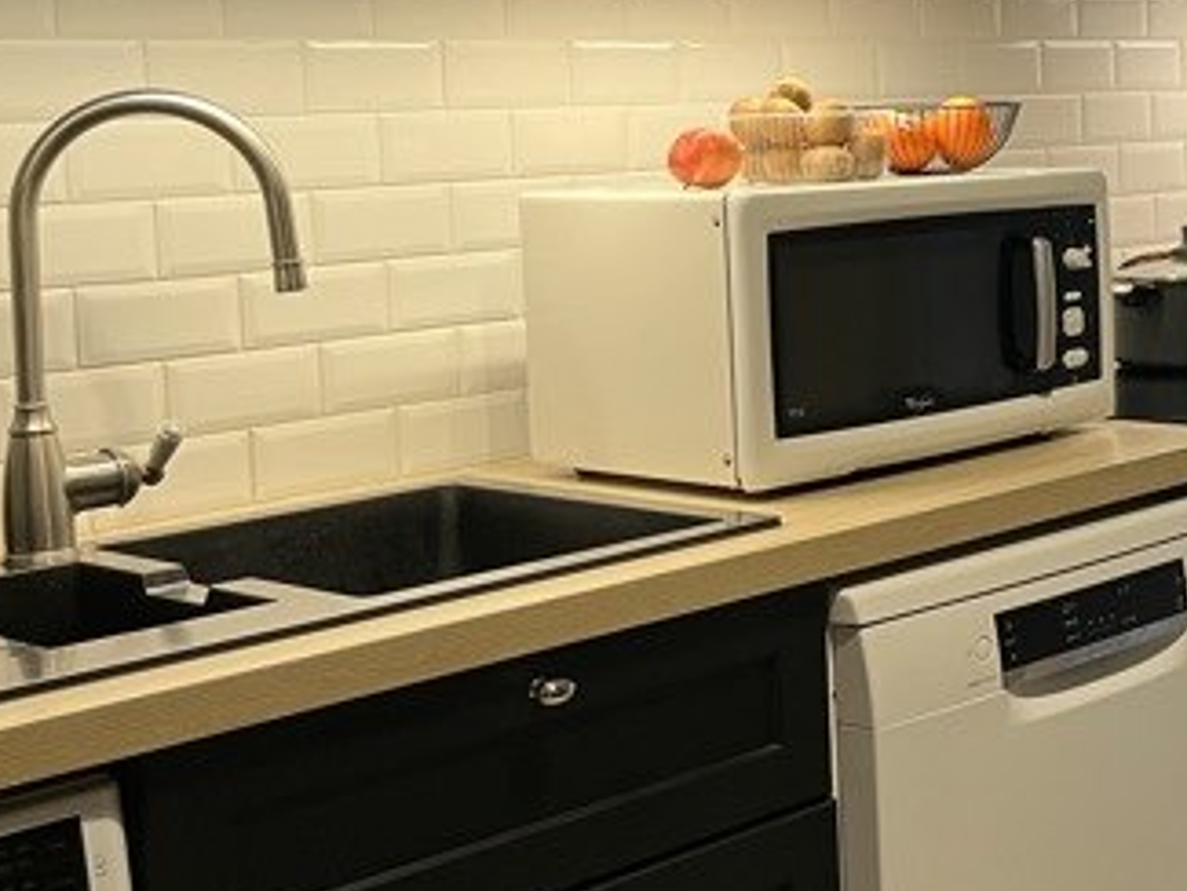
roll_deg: +2.0
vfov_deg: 22.7
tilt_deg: -3.7
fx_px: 2195
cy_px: 197
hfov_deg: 27.4
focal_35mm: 64
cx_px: 1348
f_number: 1.6
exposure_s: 1/50
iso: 160
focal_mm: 5.1
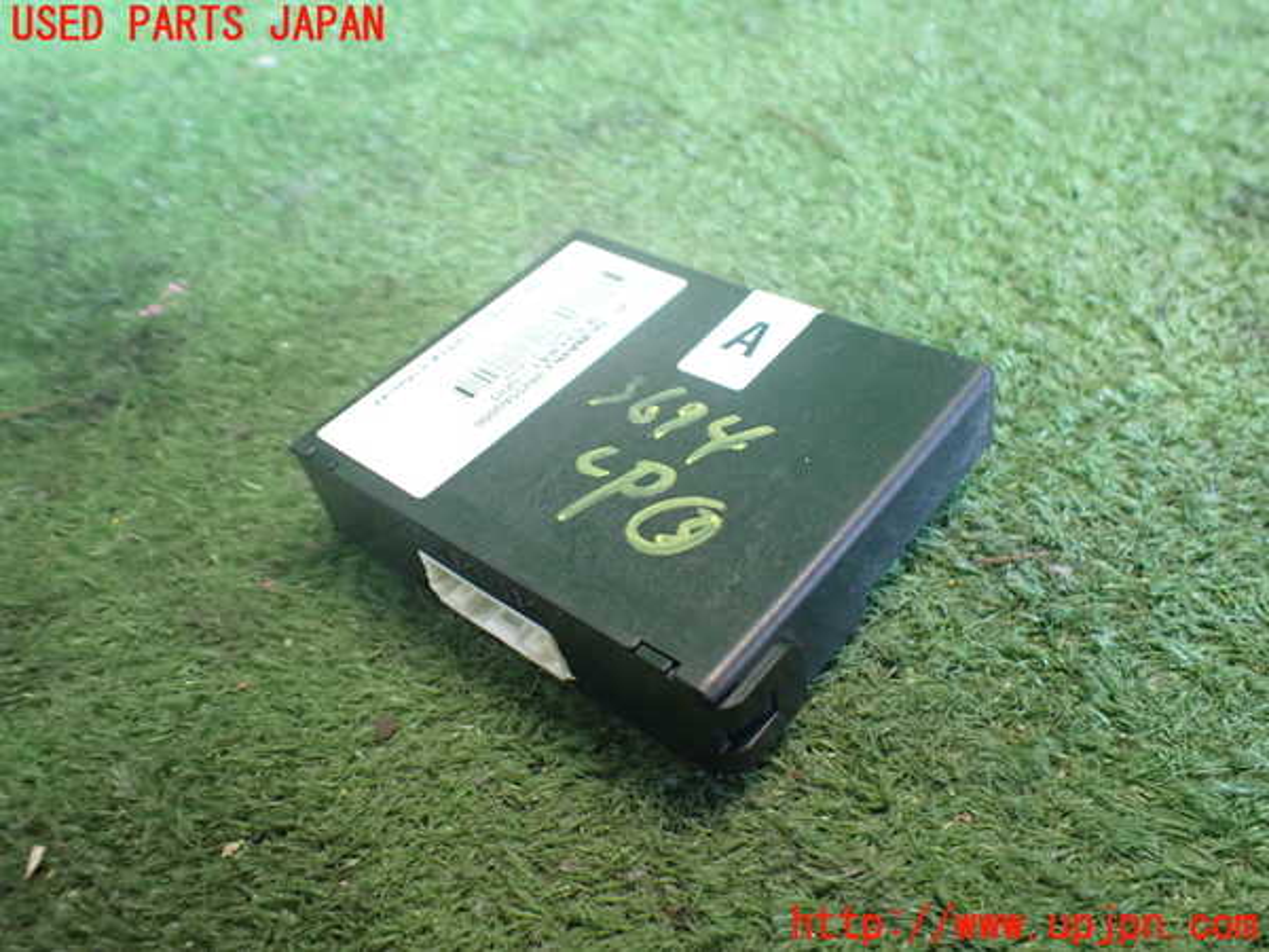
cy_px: 476
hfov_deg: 60.0
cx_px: 634
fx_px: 1100
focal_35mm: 30
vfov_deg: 46.8
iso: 800
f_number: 2.3
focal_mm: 5.4
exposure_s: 1/60
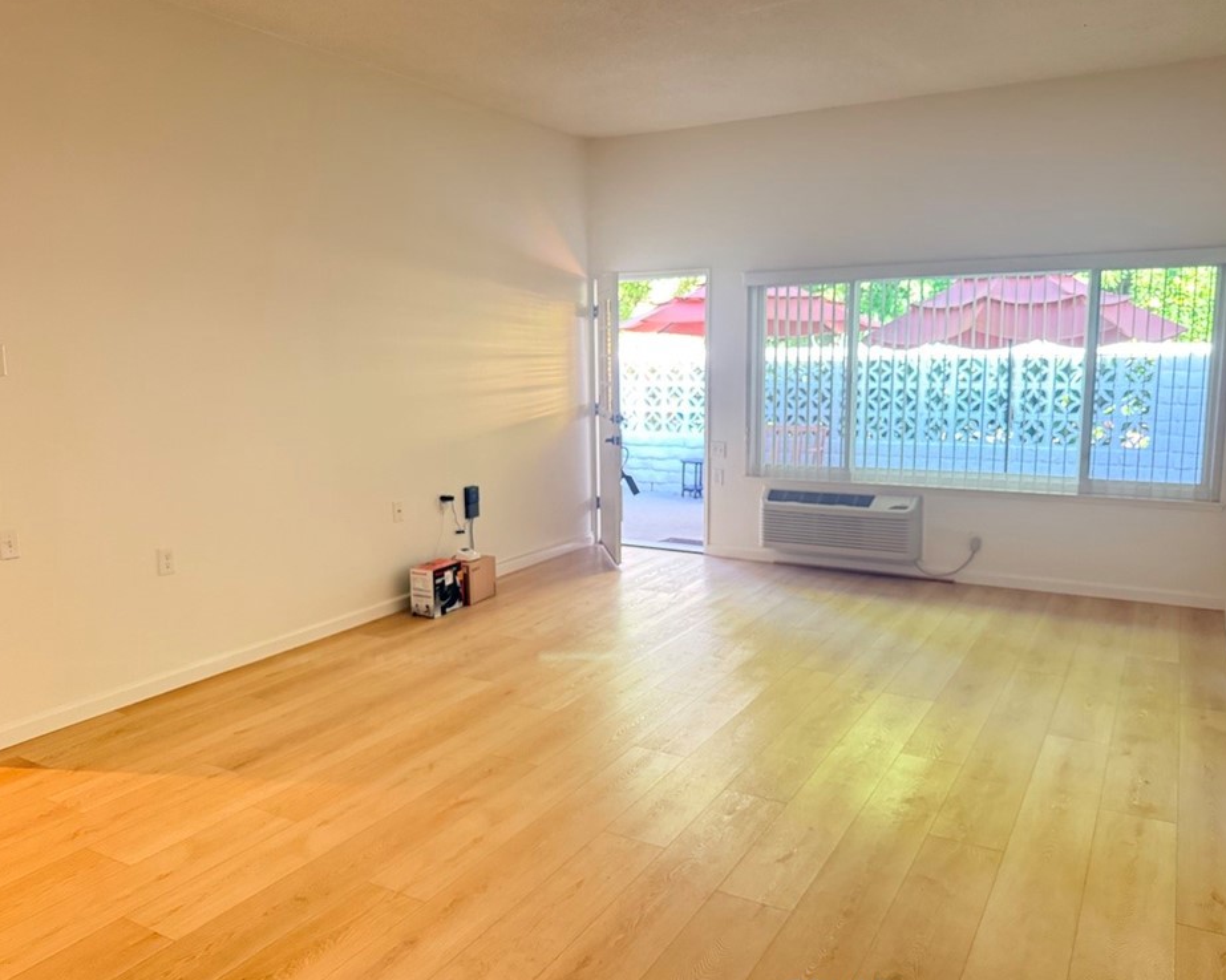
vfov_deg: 54.9
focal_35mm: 26
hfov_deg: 66.0
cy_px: 502
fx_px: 943
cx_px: 627
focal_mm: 6.76
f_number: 1.78
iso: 800
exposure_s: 1/60
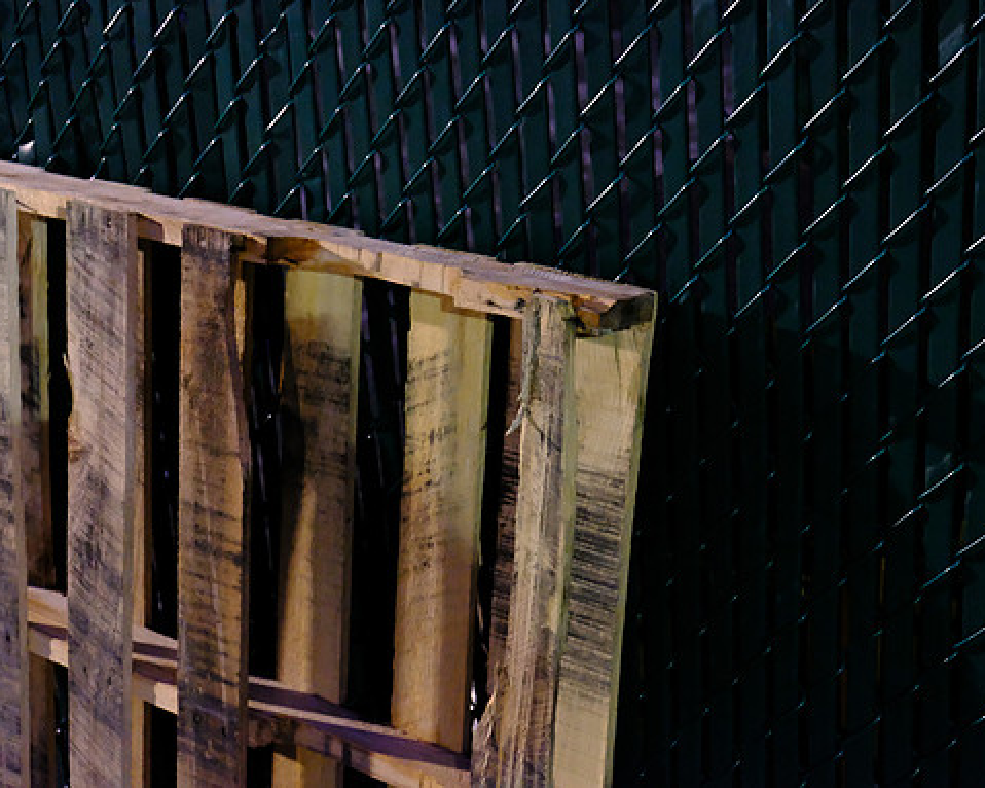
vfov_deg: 26.2
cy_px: 392
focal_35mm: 58
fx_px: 1690
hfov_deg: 32.4
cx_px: 555
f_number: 4.5
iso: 12800
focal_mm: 34.3
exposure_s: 1/7
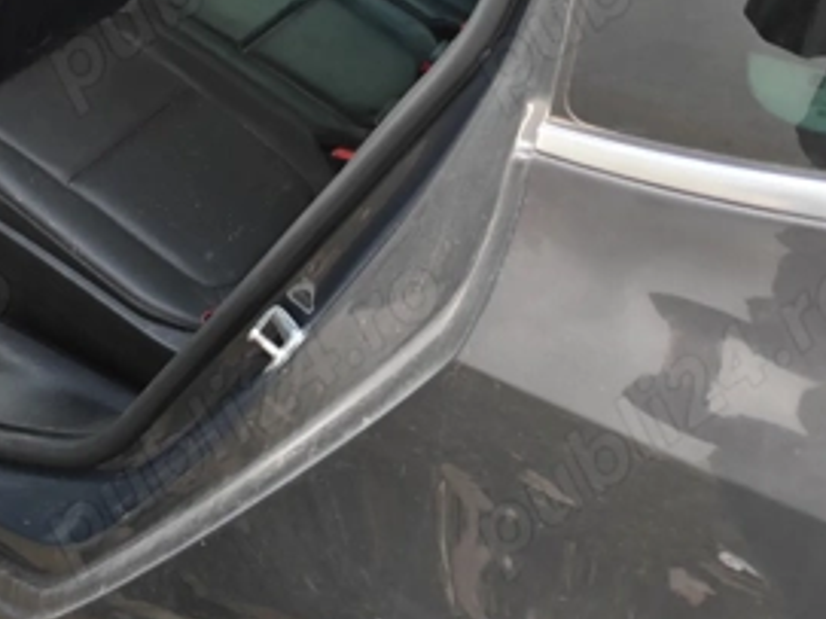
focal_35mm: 51
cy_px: -21
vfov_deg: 26.7
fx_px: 1216
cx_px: 27
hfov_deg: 34.6
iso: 500
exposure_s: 1/223
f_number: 1.6
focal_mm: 6.06
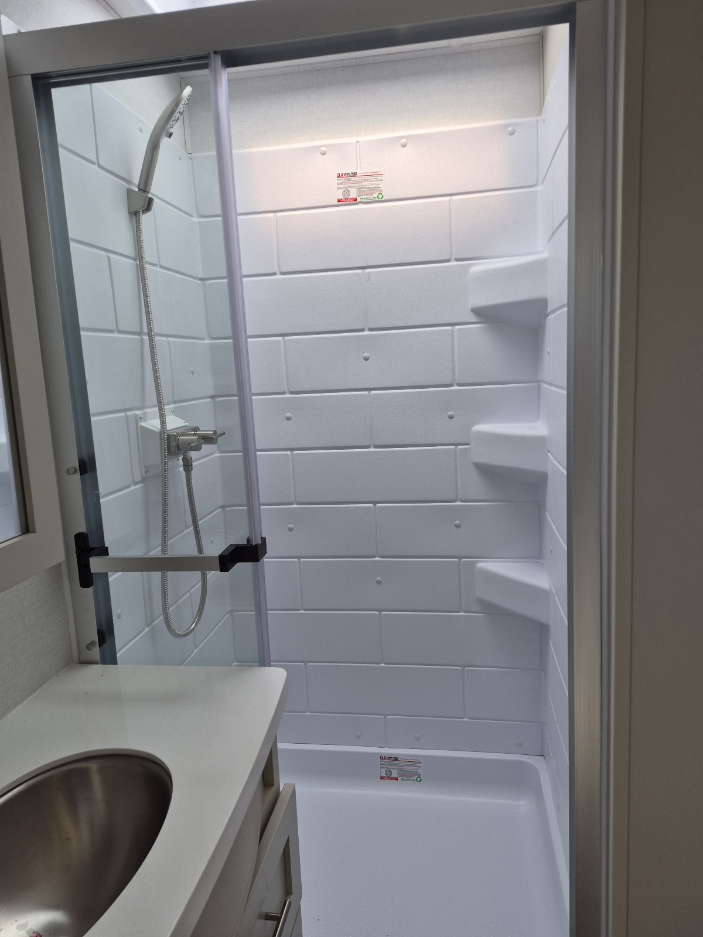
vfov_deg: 73.9
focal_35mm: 23
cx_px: 352
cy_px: 468
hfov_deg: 58.9
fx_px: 623
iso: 80
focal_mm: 5.4
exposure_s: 1/909
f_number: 1.8
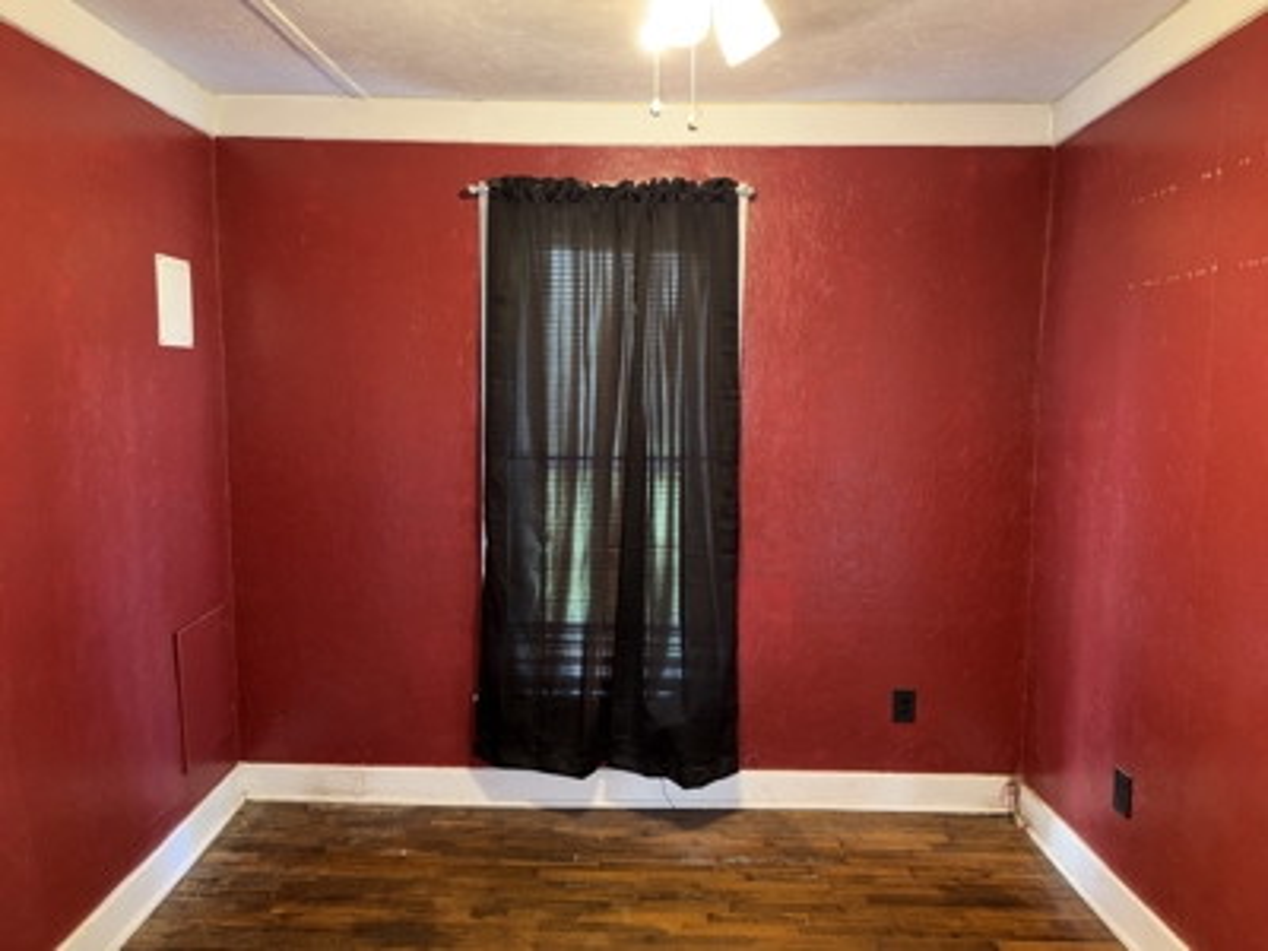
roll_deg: +0.4
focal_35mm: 24
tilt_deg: -5.9
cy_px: 476
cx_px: 634
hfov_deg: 71.6
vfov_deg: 56.8
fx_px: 879
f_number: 1.78
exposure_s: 1/10
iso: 200
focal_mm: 6.76
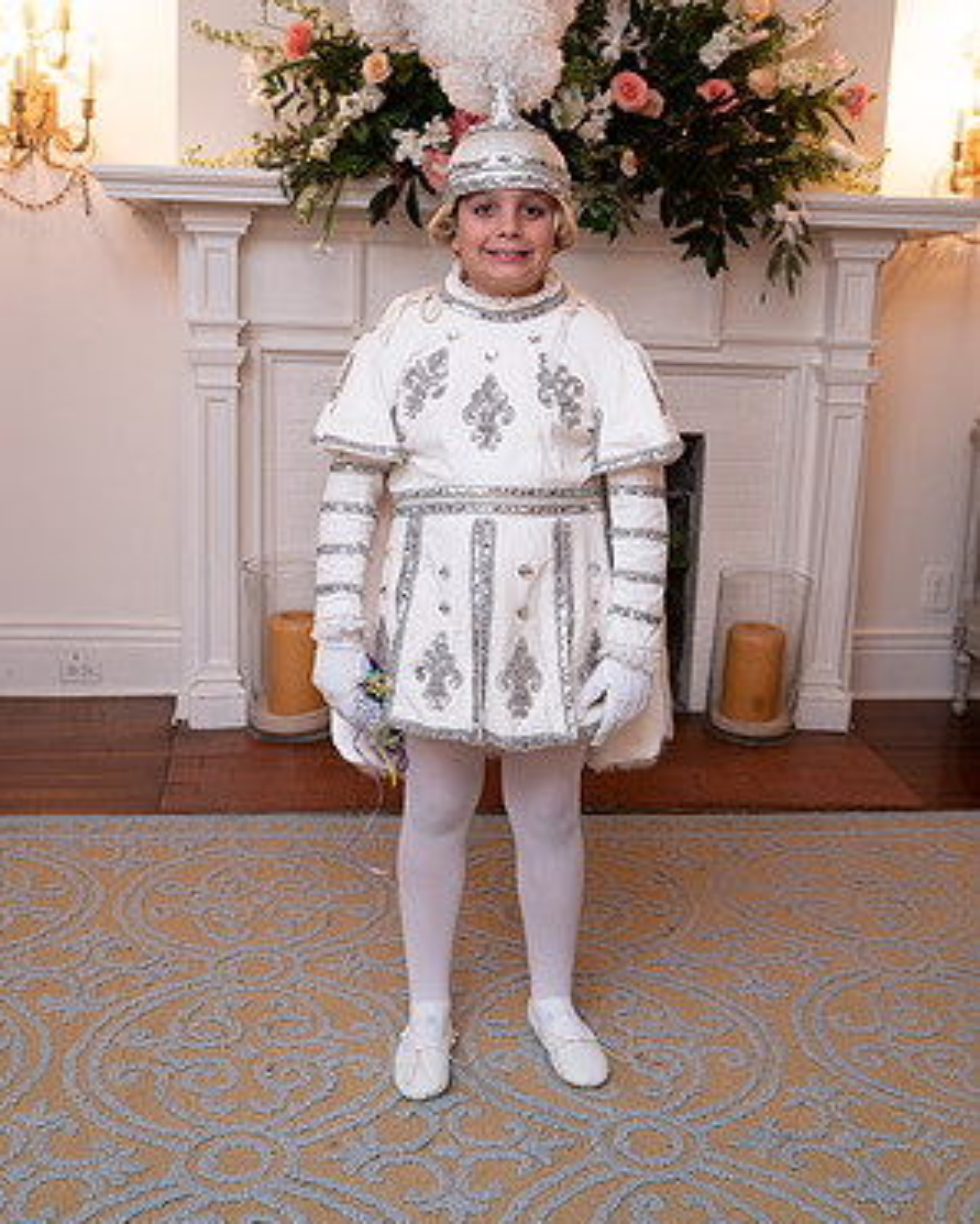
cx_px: 492
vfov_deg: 44.7
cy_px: 531
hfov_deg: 36.5
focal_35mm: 41
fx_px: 1486
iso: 800
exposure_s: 1/80
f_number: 4.5
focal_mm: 36
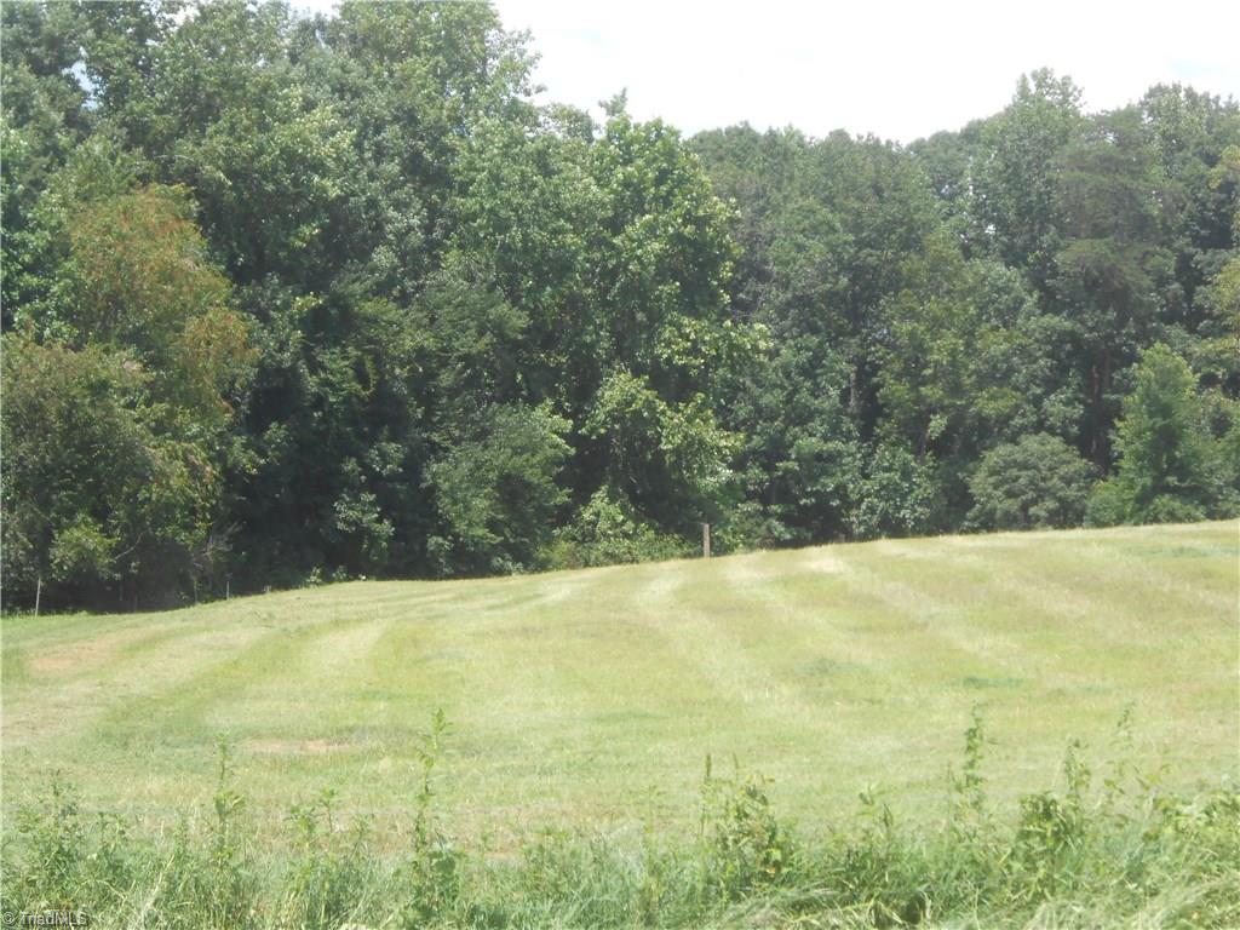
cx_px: 620
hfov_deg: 18.7
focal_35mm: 105
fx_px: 3761
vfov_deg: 14.1
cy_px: 465
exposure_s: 1/500
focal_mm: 18.7
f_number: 5
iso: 200
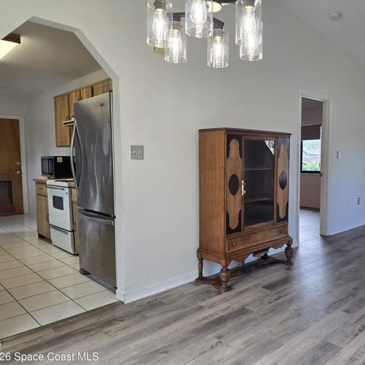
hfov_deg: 56.6
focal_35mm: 28
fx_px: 334
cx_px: 230
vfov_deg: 57.3
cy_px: 185
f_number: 1.7
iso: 64
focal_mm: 6.3
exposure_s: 1/120
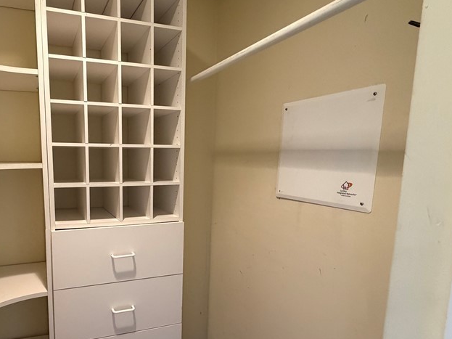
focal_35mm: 23
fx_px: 300
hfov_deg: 70.9
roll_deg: +0.5
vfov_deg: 58.6
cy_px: 195
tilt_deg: -8.4
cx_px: 136
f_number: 2.2
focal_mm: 2.22
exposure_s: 1/60
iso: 500
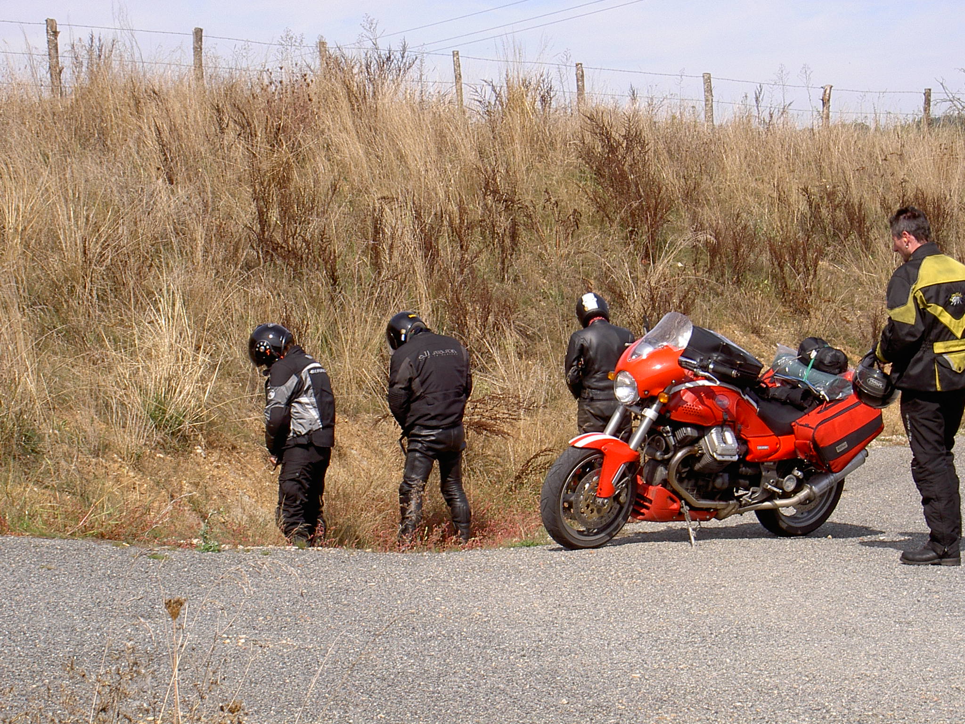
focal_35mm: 100
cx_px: 482
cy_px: 362
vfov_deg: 14.8
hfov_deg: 19.6
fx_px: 2788
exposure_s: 1/238
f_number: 7.6
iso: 100
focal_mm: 20.6
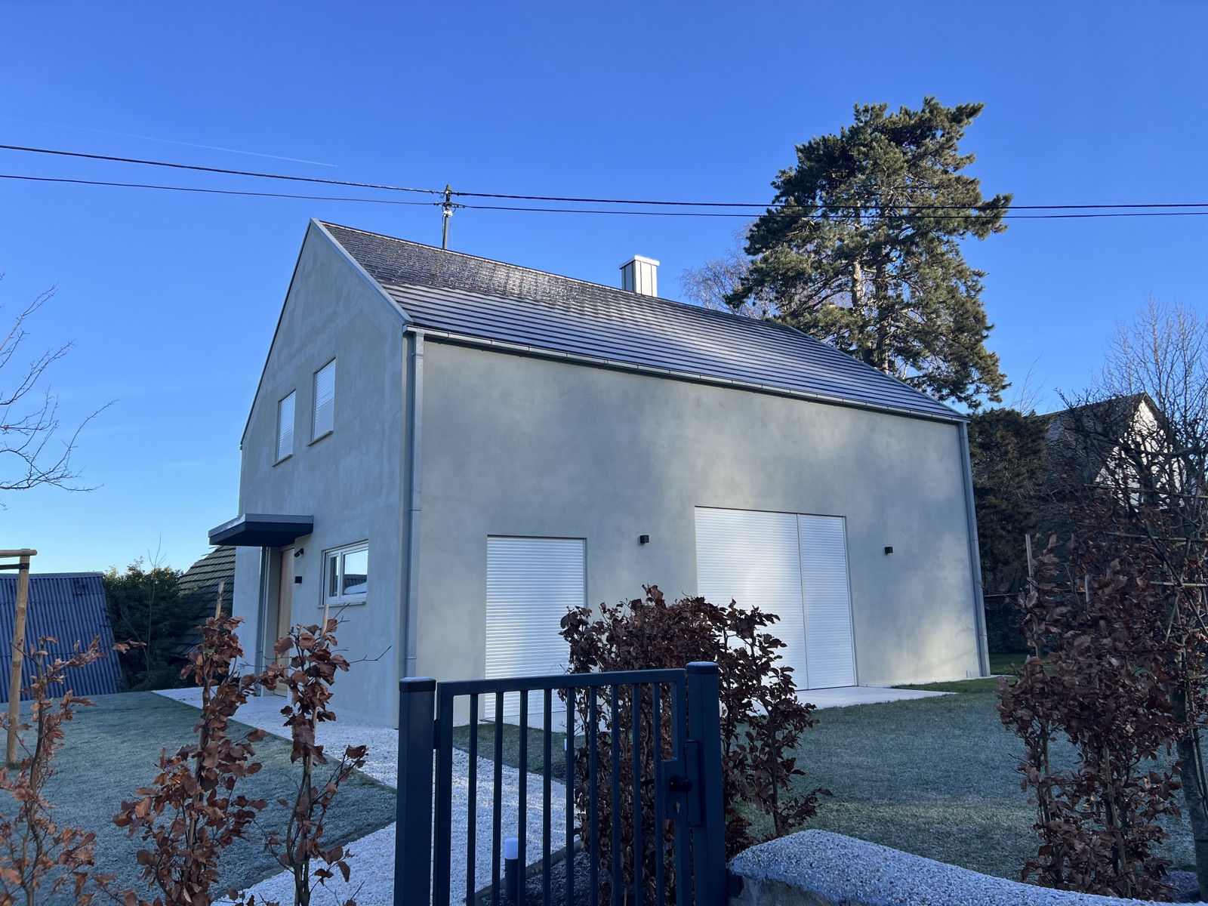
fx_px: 907
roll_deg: +0.7
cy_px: 453
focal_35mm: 26
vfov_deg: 53.1
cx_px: 604
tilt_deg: +10.4
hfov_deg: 67.3
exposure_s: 1/1779
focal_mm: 5.7
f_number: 1.5
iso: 50
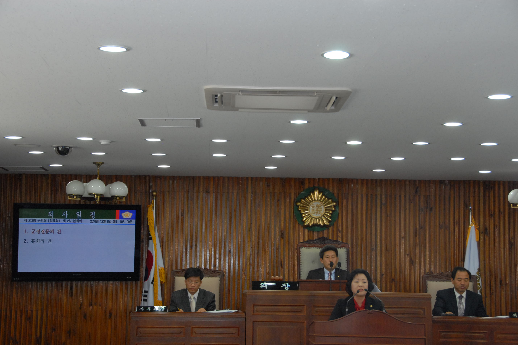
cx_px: 256
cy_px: 175
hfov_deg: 27.7
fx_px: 1050
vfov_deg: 18.7
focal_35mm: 73
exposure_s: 1/60
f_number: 7.1
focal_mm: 48
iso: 800
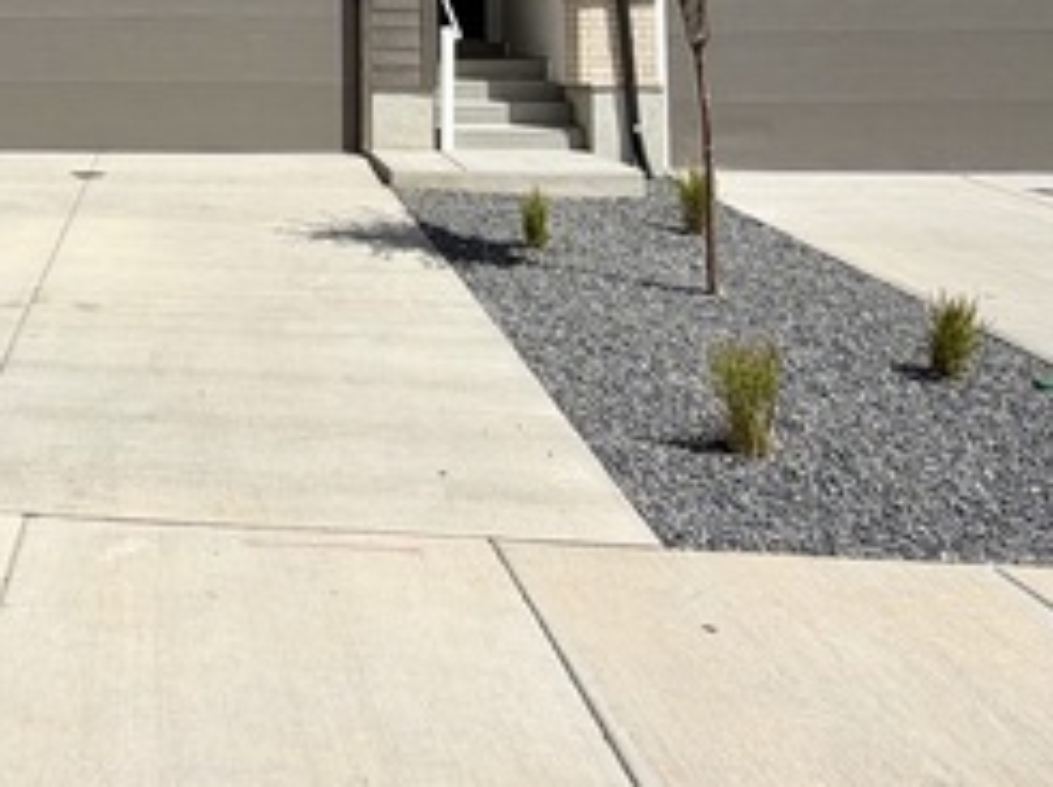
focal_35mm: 38
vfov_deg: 34.0
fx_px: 1155
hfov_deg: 44.8
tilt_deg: +1.9
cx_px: 118
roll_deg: +0.0
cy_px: -17
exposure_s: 1/1259
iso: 20
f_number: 2.2
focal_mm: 2.22
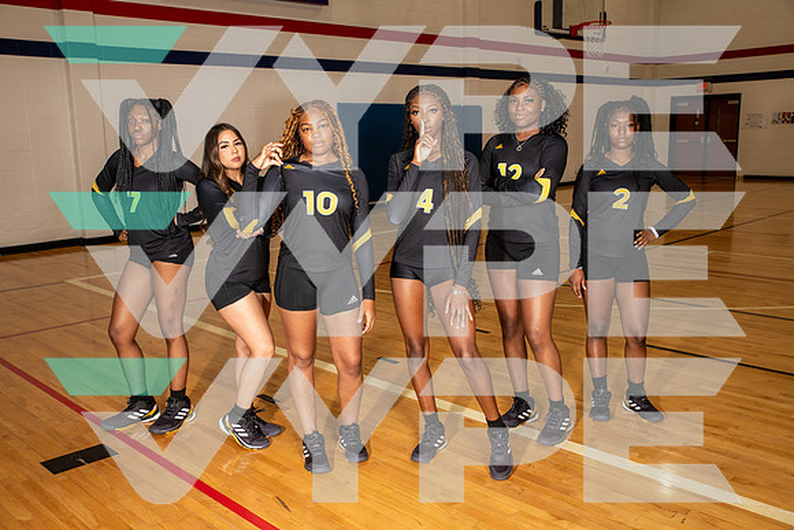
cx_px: 397
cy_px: 265
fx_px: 772
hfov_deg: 54.4
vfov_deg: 37.9
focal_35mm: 35
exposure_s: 1/250
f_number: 7.1
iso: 320
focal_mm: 35
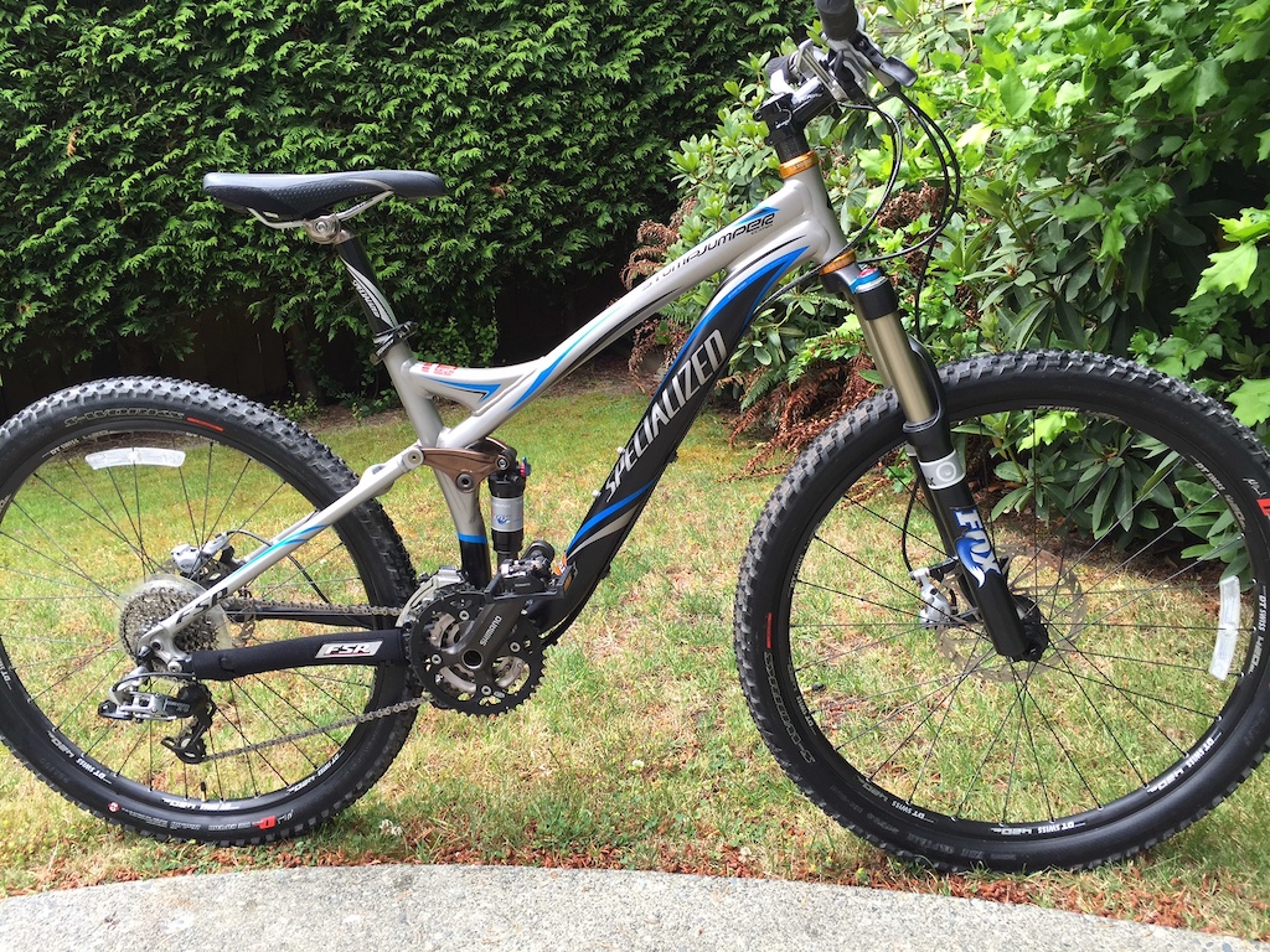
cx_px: 635
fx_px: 1064
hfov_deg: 61.7
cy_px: 476
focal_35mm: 29
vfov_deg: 48.2
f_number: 2.2
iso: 32
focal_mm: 4.15
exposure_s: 1/196
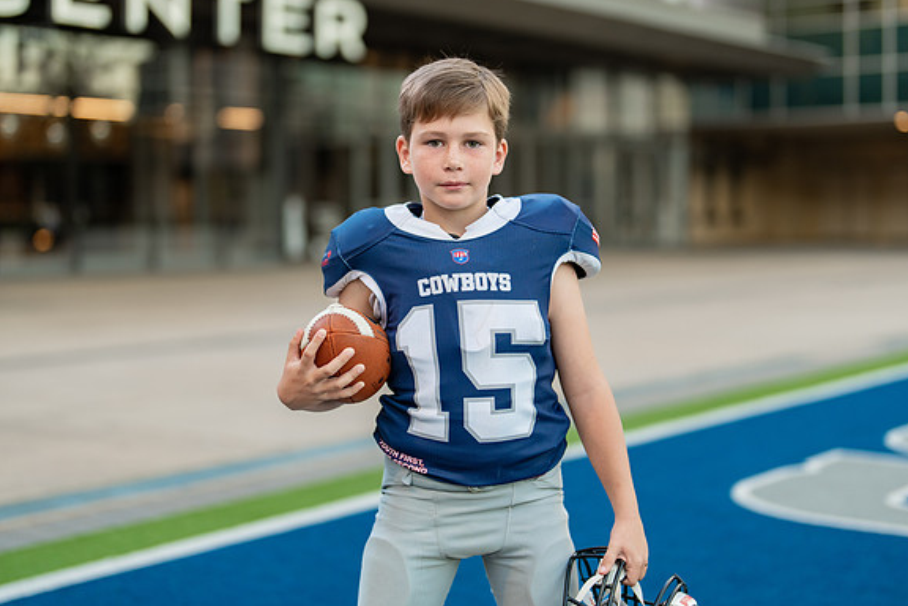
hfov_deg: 32.9
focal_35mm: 61
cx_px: 466
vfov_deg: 22.3
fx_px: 1538
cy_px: 276
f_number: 1.2
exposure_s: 1/400
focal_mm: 50
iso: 160
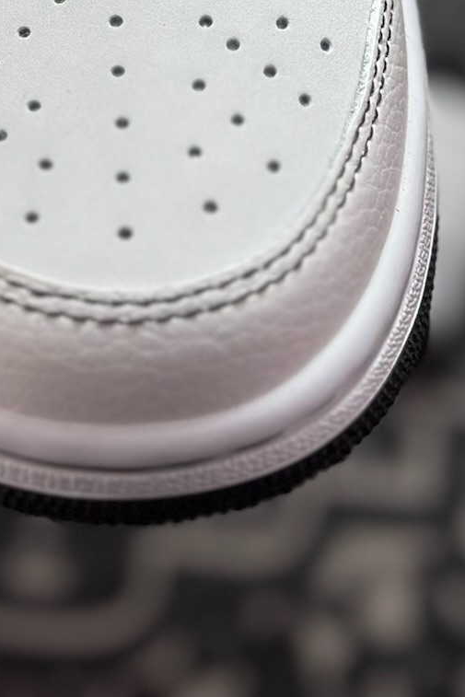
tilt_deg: -55.8
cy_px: -244
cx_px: 113
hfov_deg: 10.1
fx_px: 2614
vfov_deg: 14.5
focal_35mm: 135
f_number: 1.78
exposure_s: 1/1880
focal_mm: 6.86
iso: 80
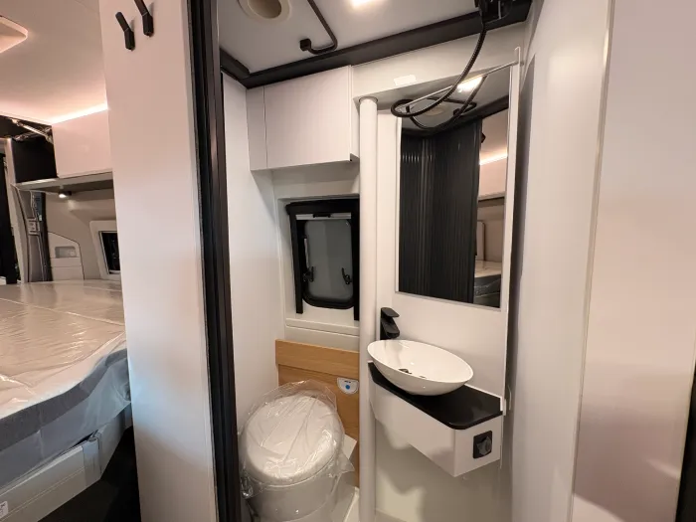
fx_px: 281
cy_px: 261
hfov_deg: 102.1
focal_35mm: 14
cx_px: 348
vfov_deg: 85.7
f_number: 2.2
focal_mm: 2.22
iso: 200
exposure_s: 1/50
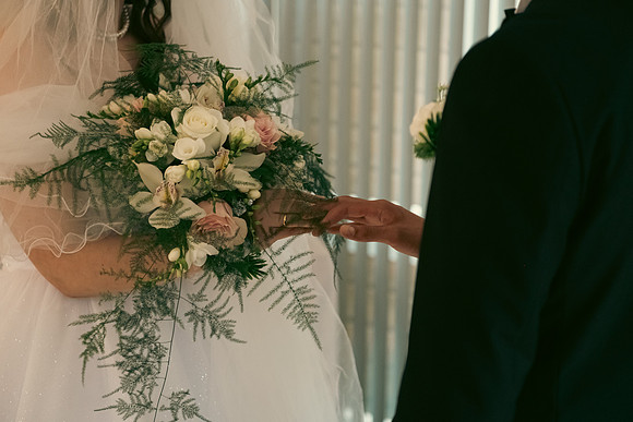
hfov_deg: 27.5
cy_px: 211
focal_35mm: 74
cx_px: 316
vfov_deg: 18.5
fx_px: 1295
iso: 1600
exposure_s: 1/160
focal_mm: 70
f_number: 3.5
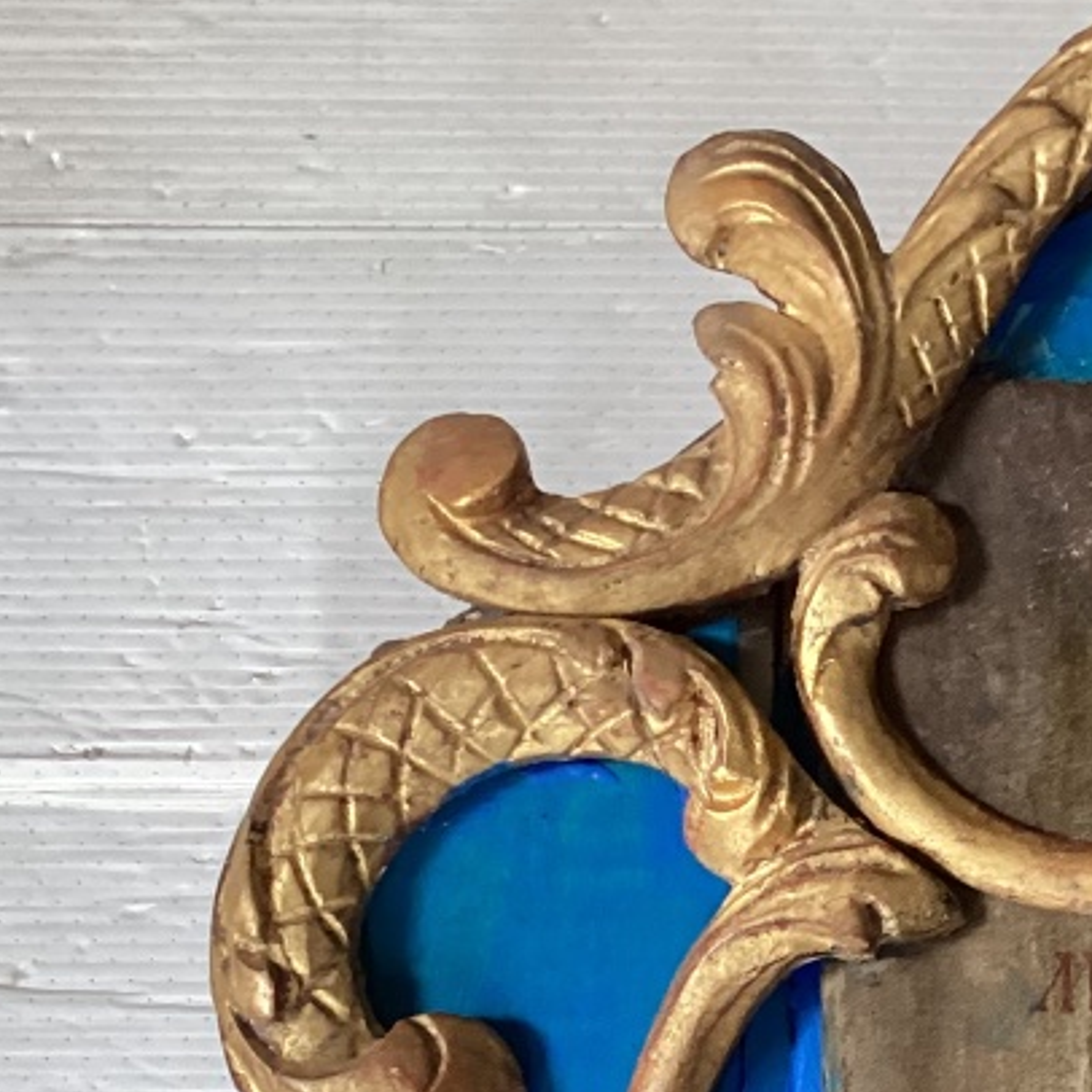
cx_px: 1342
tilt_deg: -82.3
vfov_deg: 20.7
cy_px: 1105
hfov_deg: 20.0
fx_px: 2891
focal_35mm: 81
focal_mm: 3.3
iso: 320
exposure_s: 1/50
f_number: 2.4
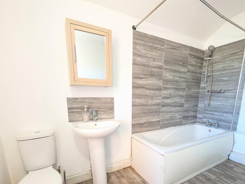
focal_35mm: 16
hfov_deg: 94.3
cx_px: 129
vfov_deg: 76.2
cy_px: 120
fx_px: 113
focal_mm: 2.02
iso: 363
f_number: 1.7
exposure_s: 1/90
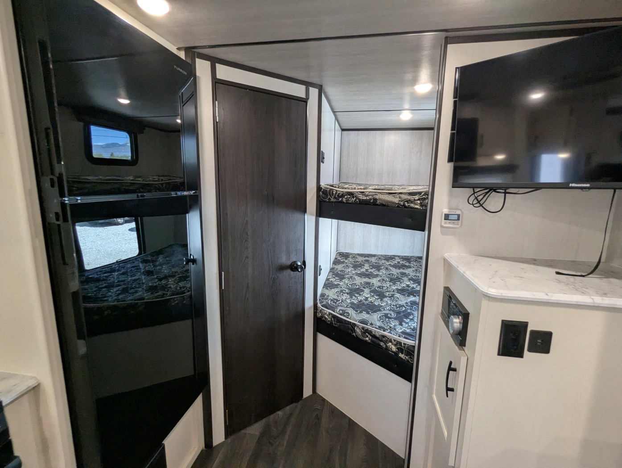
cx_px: 311
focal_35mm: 16
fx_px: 288
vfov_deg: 78.2
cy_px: 234
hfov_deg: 94.4
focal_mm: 2.35
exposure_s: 1/58.7
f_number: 2.2
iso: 216
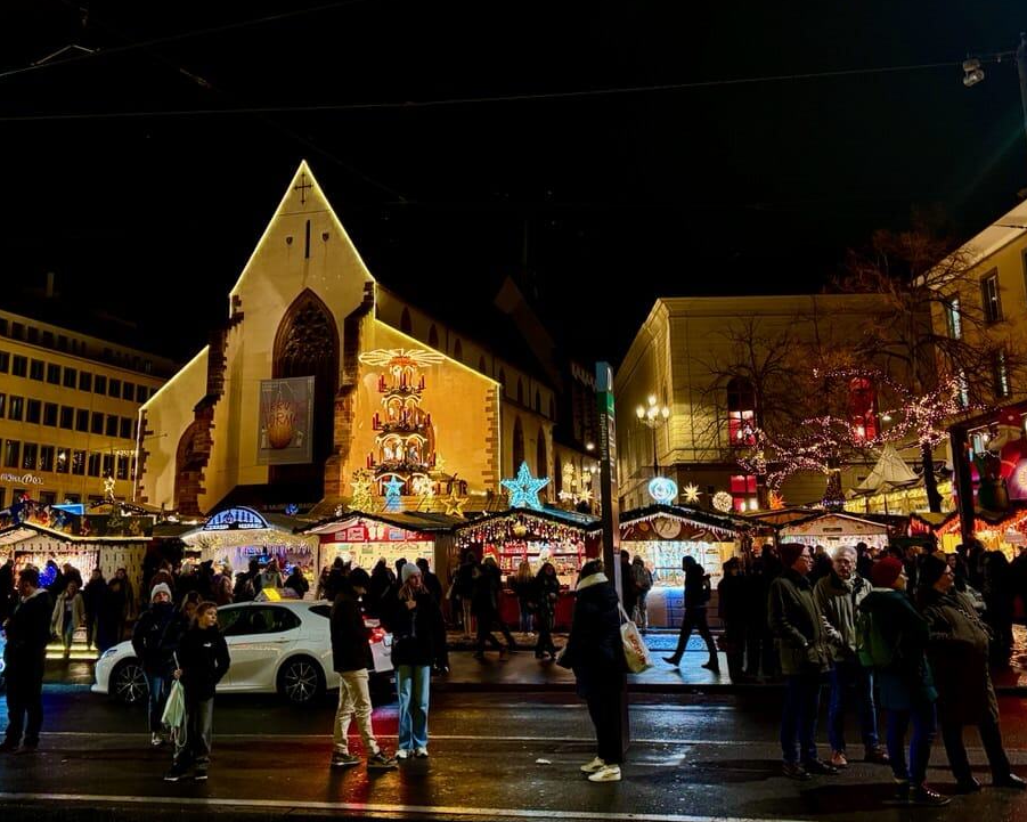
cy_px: 401
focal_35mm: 26
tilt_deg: +12.4
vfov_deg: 54.9
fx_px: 790
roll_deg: +0.1
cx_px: 495
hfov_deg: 66.0
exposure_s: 1/33
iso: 640
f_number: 1.78
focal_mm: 6.76
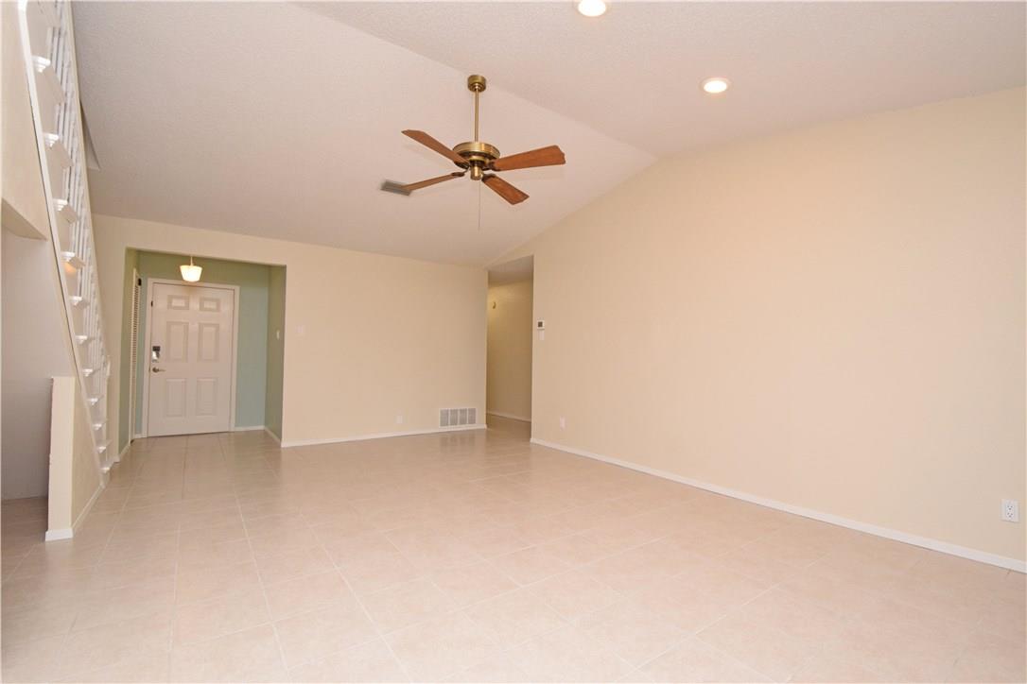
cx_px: 514
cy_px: 342
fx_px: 428
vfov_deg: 77.3
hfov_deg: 100.4
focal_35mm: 15
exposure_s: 1/80
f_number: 8
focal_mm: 10
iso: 1600
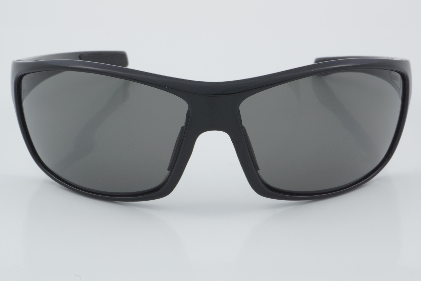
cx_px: 210
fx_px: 965
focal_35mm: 82
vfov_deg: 16.6
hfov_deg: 24.6
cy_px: 140
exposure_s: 1/4
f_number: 32
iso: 100
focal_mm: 55
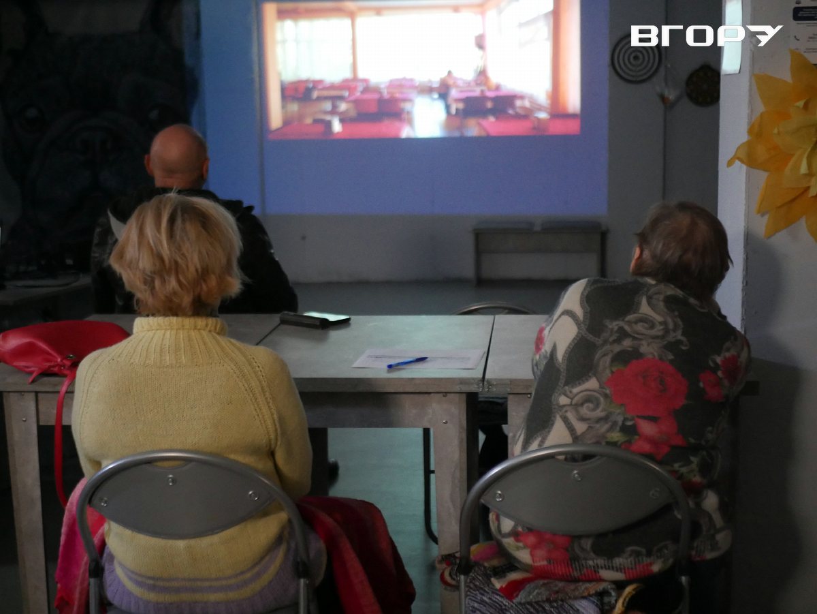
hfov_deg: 38.2
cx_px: 408
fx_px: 1181
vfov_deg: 29.1
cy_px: 307
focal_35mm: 50
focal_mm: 25
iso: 3200
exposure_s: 1/60
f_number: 1.7
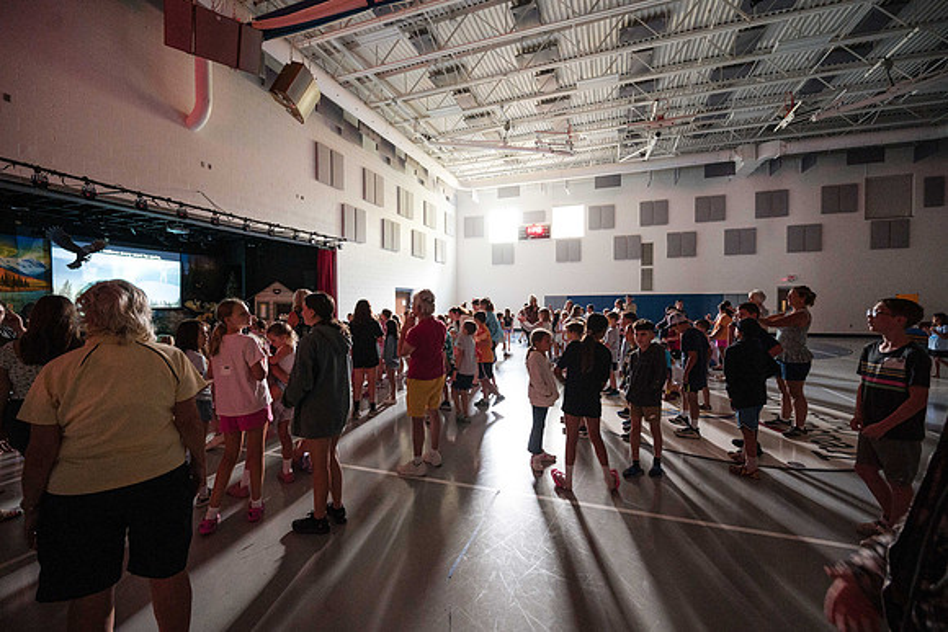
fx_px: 389
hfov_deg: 101.3
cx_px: 473
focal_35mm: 15
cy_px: 310
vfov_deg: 78.2
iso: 4500
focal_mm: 14
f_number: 4
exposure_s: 1/60
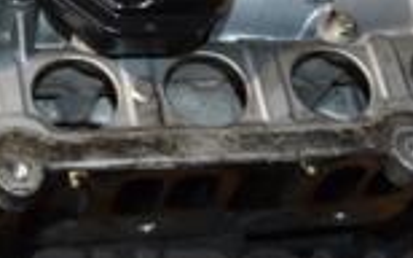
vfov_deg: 10.3
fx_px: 1406
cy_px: -67
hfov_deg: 16.3
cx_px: -19
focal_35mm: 125
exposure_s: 1/60
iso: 800
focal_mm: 21
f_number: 5
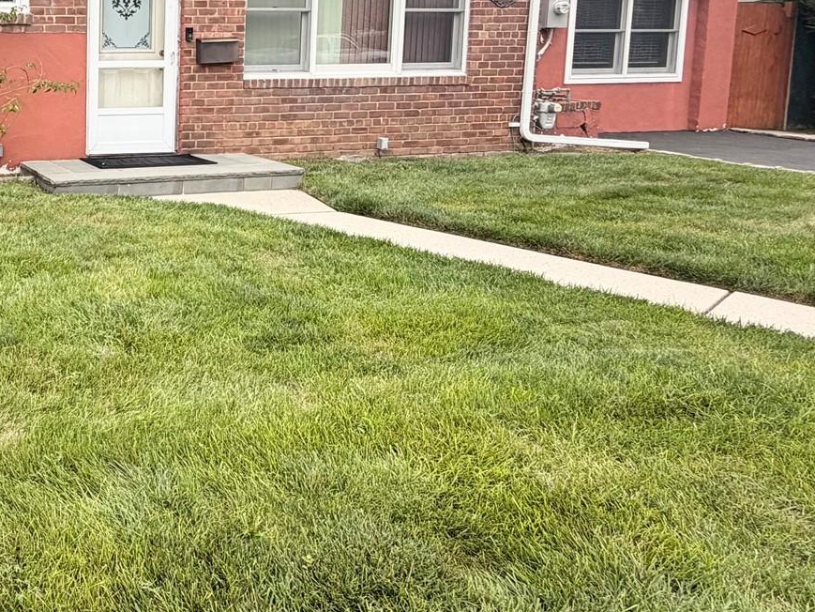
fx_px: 777
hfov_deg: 45.0
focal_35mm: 33
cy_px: 127
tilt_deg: -5.7
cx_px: -34
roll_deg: +0.3
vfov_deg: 41.2
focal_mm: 2.22
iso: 40
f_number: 2.2
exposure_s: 1/751
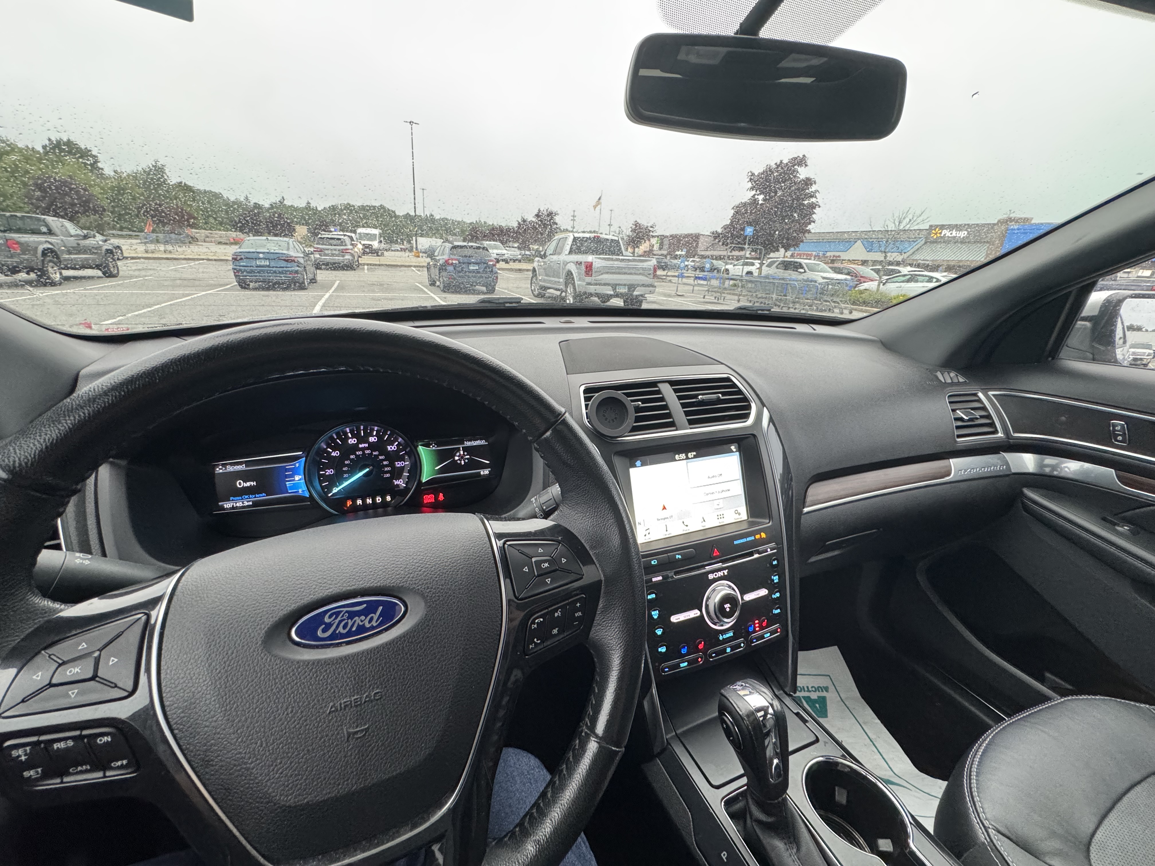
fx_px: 467
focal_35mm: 14
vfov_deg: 85.7
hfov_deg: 102.1
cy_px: 433
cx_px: 578
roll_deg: -4.1
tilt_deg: -20.9
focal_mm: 2.22
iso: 640
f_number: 2.2
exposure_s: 1/60
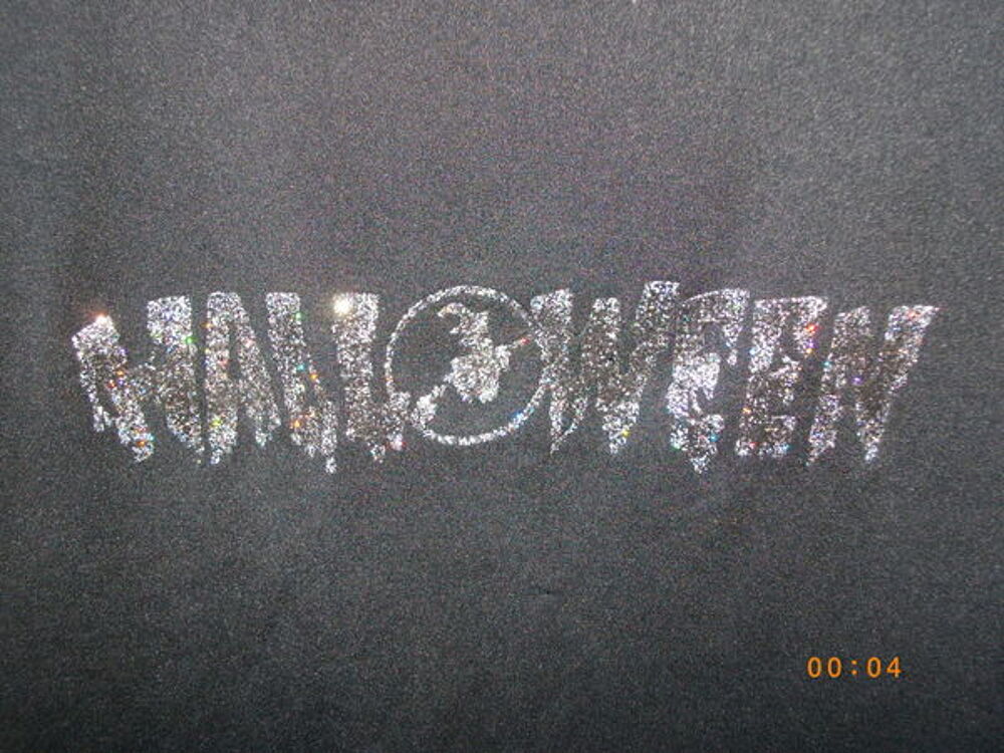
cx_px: 502
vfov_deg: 36.8
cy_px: 376
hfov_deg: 47.9
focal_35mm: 39
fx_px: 1131
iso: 200
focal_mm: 7.1
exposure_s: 1/60
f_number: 3.2
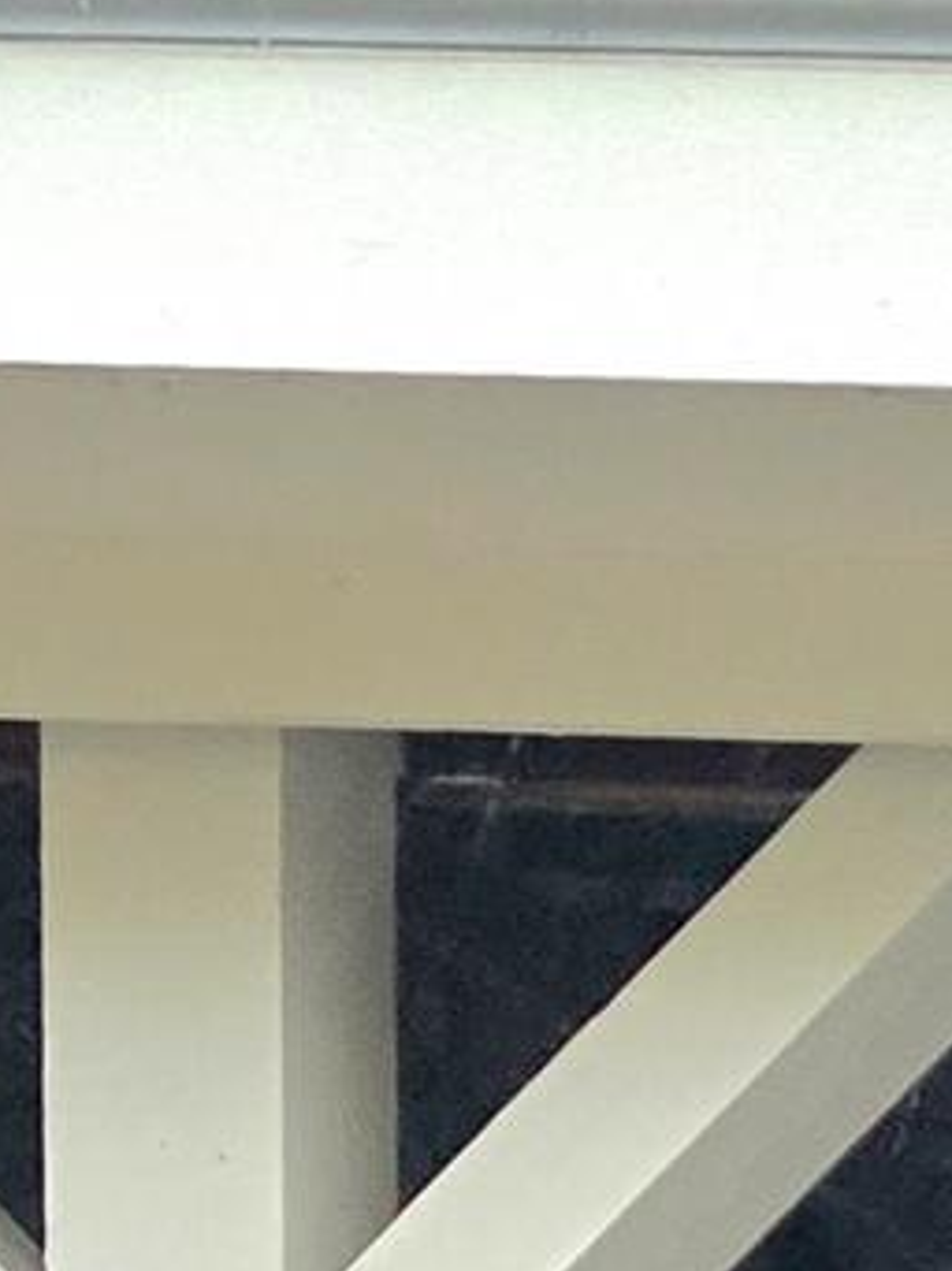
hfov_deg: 8.0
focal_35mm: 155
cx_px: 2986
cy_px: 3241
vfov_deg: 10.6
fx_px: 5691
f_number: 1.7
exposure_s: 1/120
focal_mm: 6.3
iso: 800
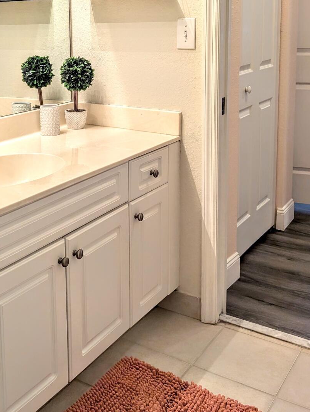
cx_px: 83
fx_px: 536
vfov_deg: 41.1
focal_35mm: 45
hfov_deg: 31.7
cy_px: 114
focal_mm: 6.9
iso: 21
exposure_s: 1/30
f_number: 1.68
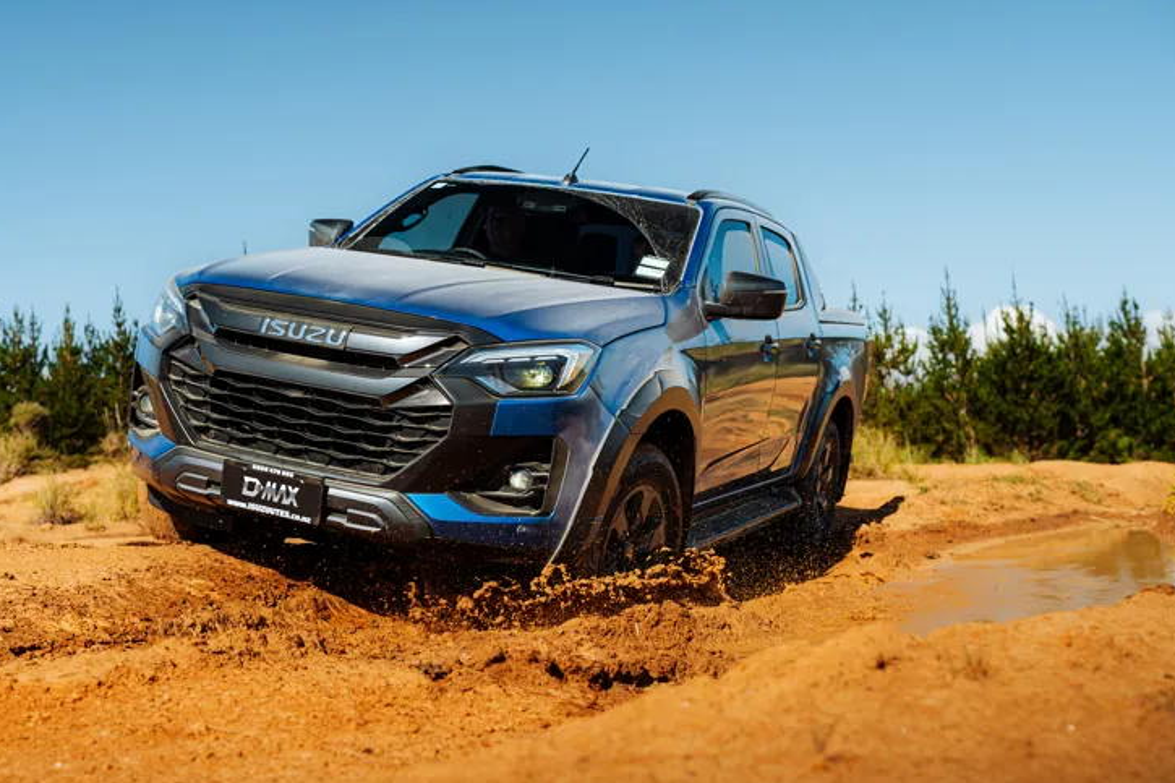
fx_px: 1370
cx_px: 517
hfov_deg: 46.3
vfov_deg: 31.9
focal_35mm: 42
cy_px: 378
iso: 100
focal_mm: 35
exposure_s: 1/400
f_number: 3.5
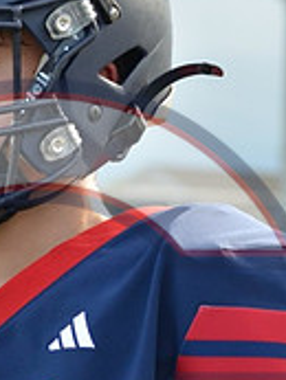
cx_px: 35
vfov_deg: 7.3
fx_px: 2971
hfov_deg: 5.5
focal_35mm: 270
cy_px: 321
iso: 500
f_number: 6.3
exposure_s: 1/640
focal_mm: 72
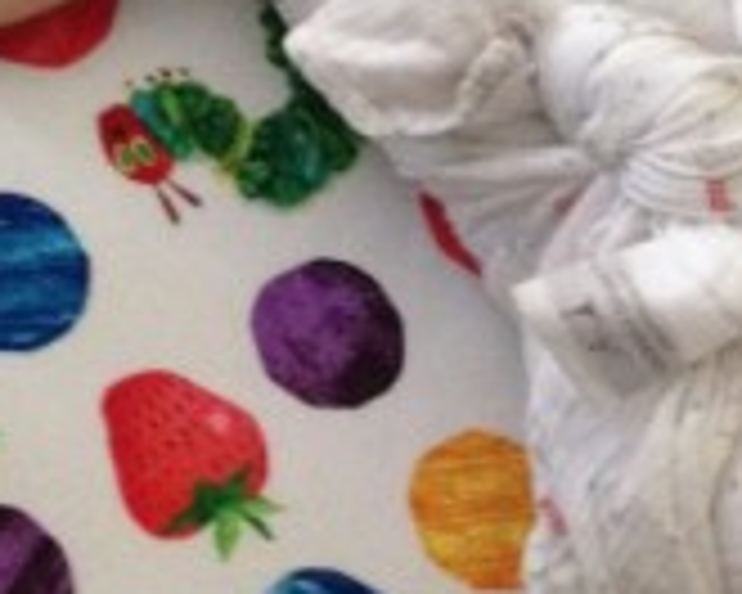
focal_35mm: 117
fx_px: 2569
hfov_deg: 16.3
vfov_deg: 12.9
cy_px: -63
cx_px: 558
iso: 400
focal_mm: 4.12
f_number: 2.4
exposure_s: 1/15
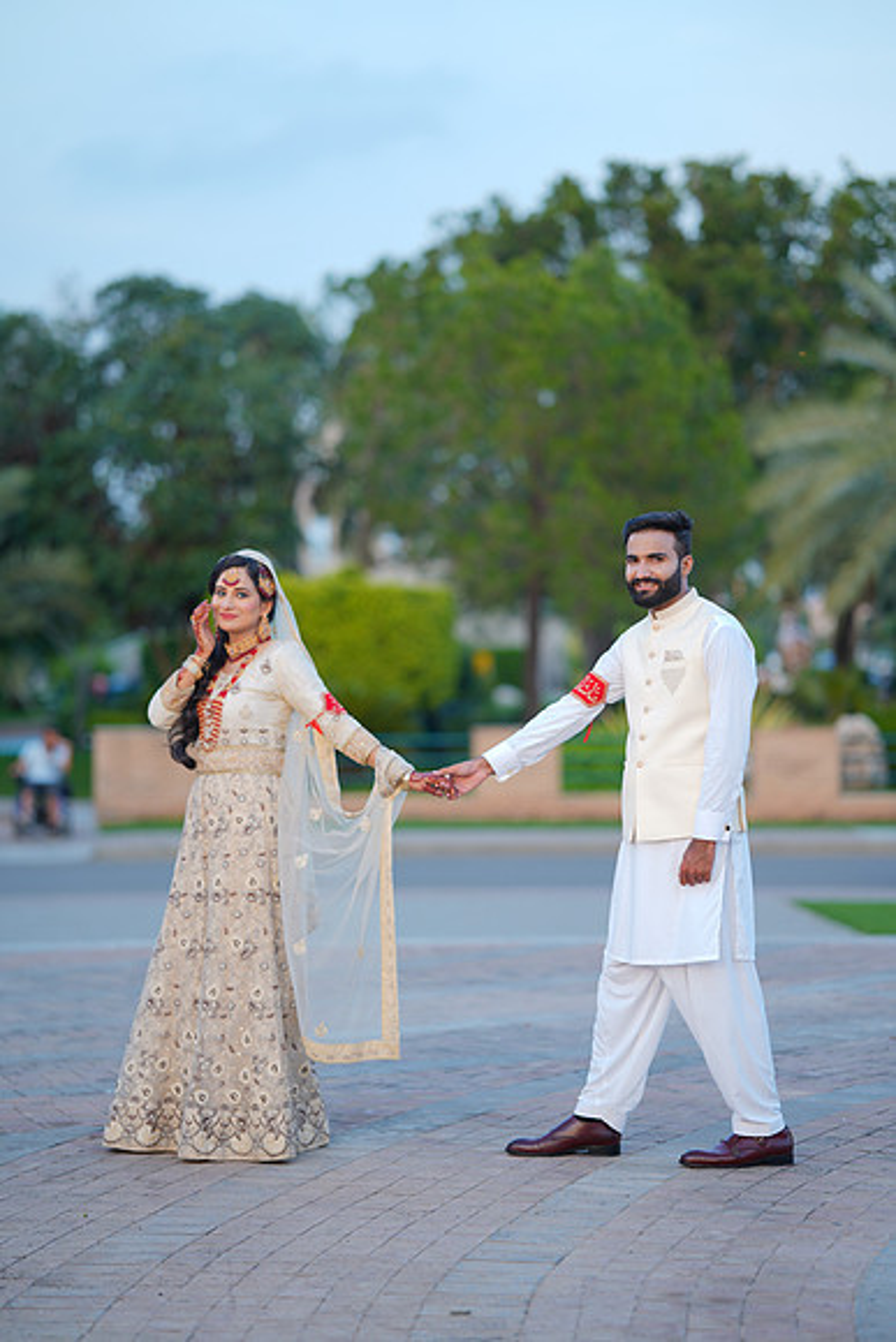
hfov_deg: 16.1
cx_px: 448
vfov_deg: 23.9
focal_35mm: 85
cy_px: 671
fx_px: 3171
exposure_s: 1/400
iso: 80
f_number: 1.4
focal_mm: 85
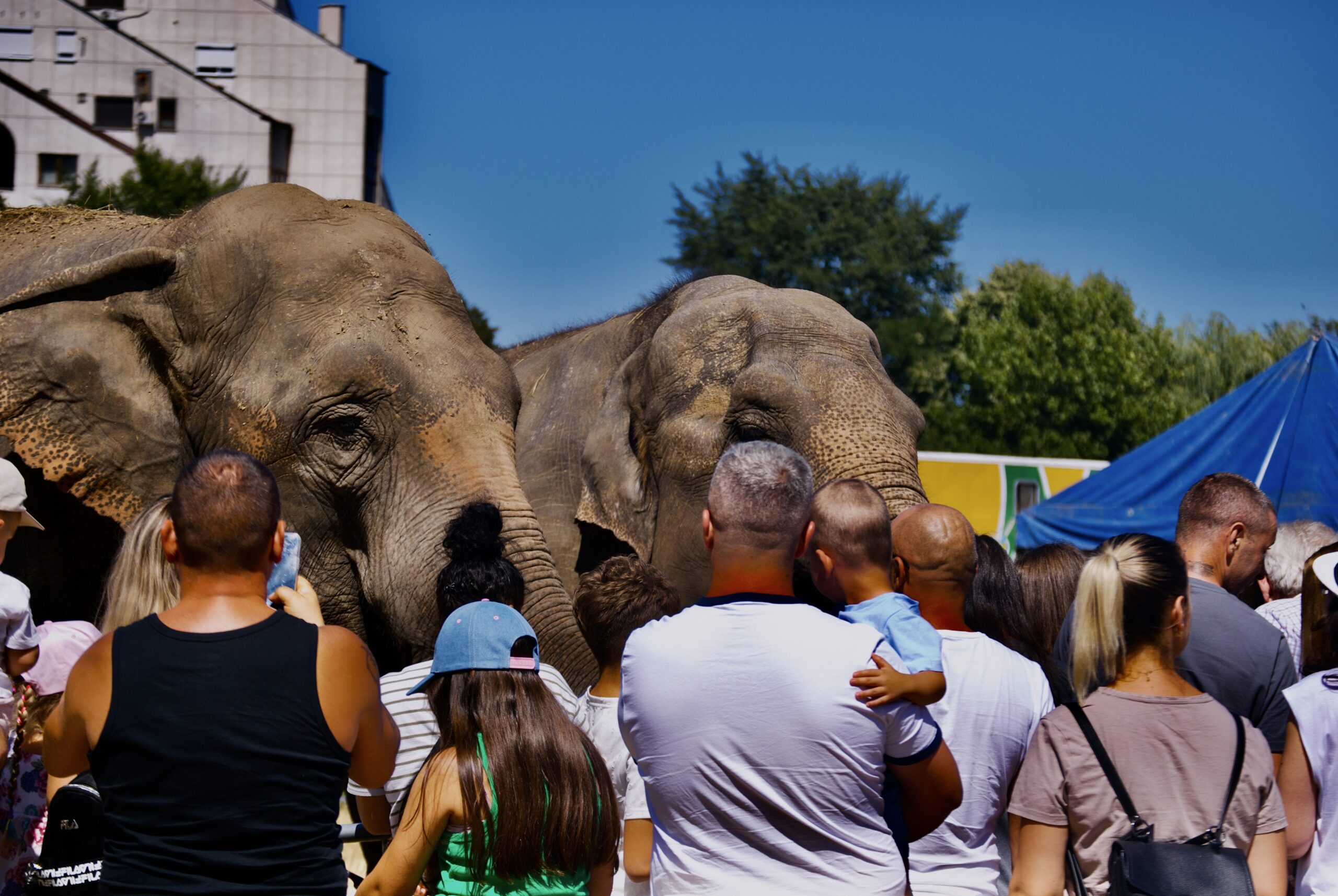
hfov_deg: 17.0
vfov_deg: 11.5
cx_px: 669
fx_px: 4466
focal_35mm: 120
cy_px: 448
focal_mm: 80
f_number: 6.3
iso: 100
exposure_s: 1/640
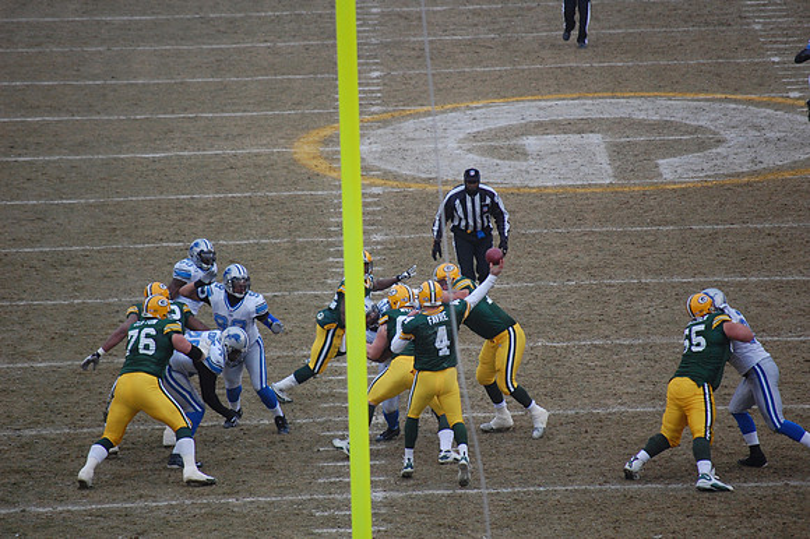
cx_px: 405
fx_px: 6746
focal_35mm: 300
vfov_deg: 4.6
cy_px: 270
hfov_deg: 6.9
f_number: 5.6
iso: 800
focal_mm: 200
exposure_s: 1/1250
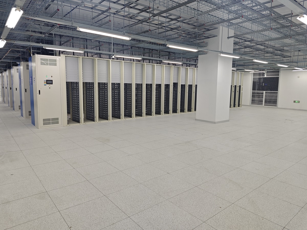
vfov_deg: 58.9
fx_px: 204
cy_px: 115
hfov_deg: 73.9
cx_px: 154
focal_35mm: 23
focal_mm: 6.55
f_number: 1.6
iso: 64
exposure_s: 1/100
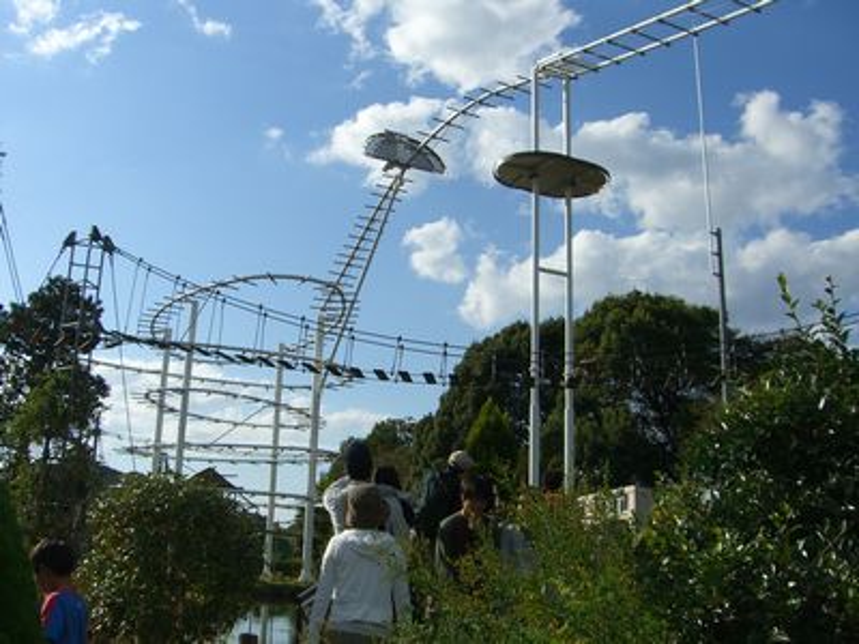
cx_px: 430
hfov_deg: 49.0
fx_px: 943
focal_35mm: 38
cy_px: 322
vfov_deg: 37.7
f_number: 4.3
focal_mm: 6.2
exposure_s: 1/1250
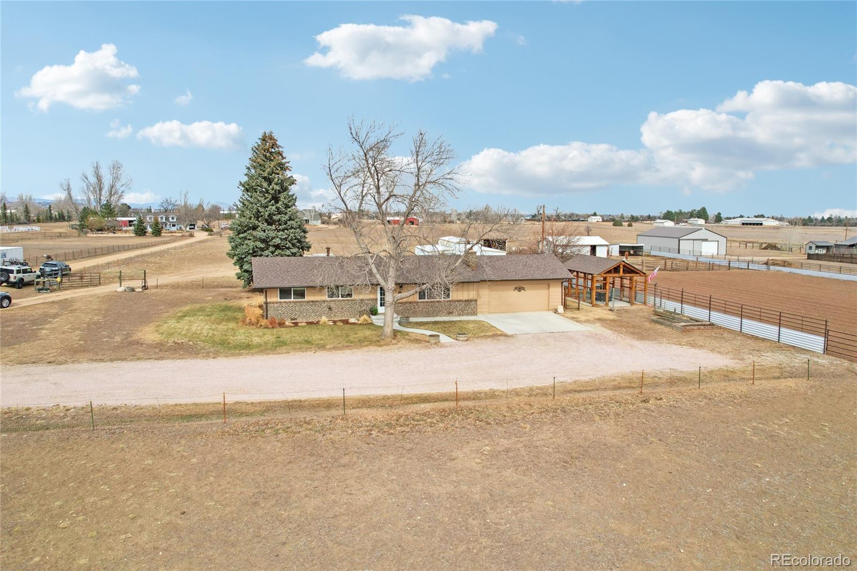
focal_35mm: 22
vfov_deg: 57.2
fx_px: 524
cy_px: 286
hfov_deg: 78.6
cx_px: 428
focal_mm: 8.4
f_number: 2.8
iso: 100
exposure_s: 1/2500
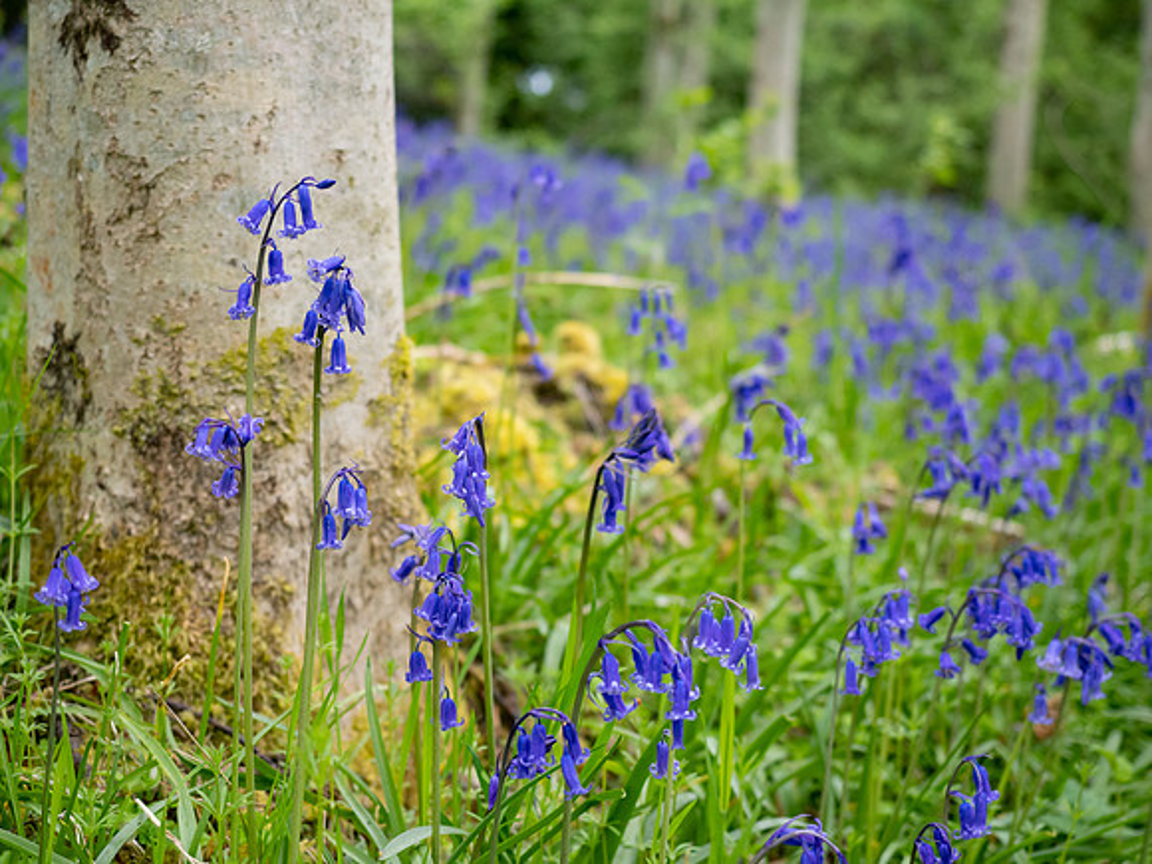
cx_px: 535
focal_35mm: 60
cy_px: 401
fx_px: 1996
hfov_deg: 32.2
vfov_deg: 24.4
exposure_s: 1/800
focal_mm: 28
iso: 500
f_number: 2.8
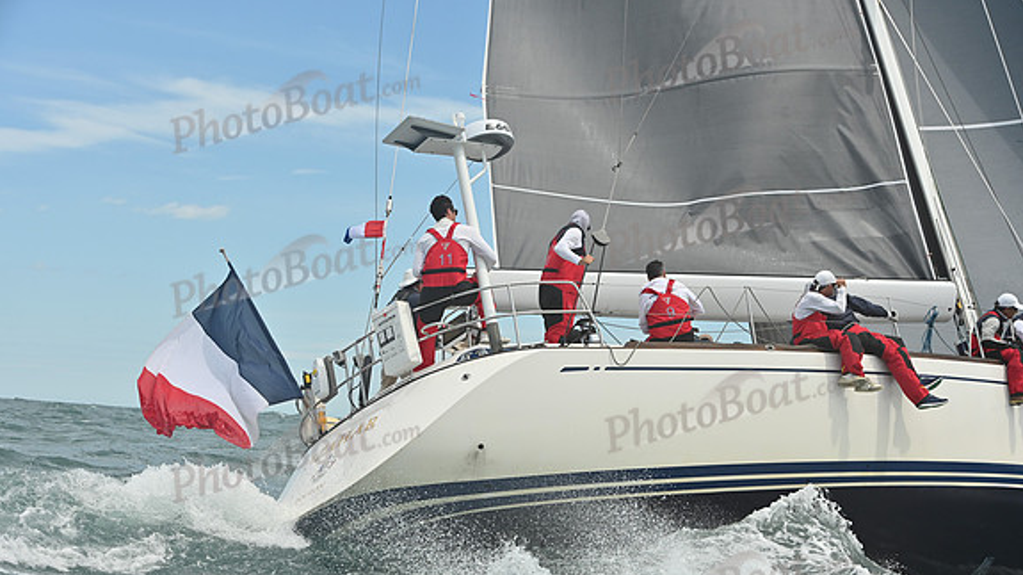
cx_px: 514
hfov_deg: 28.6
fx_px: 2007
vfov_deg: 16.3
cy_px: 339
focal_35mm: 74
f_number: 9
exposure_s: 1/1250
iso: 250
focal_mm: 70
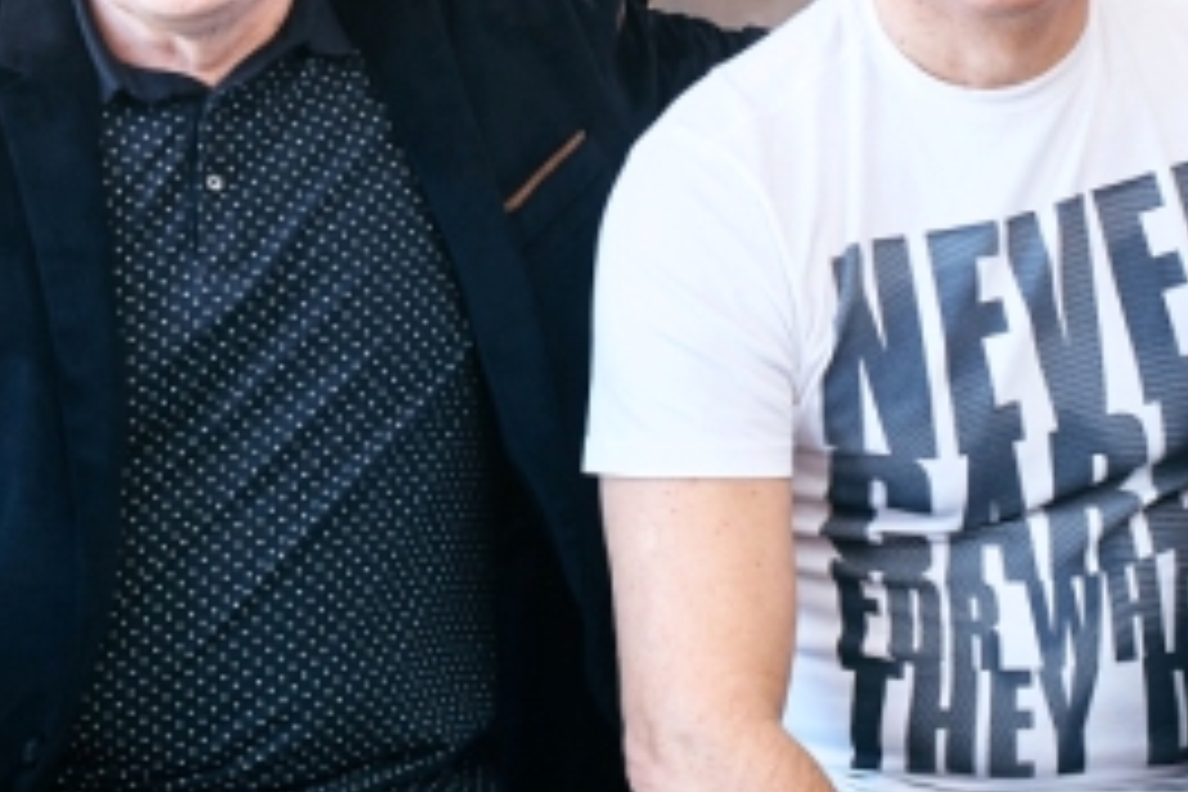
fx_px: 6401
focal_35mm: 194
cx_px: 302
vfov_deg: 7.0
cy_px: -281
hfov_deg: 10.6
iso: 400
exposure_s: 1/125
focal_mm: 50
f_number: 5
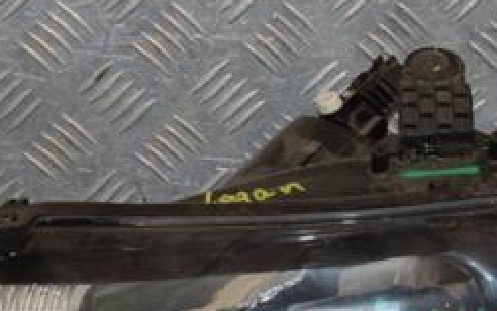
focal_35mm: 179
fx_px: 2426
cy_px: 315
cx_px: 305
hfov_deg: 11.7
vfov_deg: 7.3
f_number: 9
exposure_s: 1/200
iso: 800
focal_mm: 48
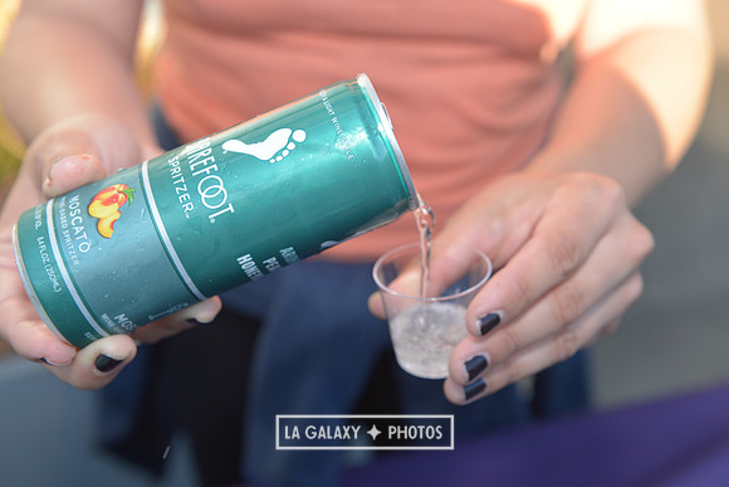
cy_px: 244
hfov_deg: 41.1
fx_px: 972
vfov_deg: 28.1
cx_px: 364
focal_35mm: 48
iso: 250
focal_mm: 48
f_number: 5
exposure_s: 1/250
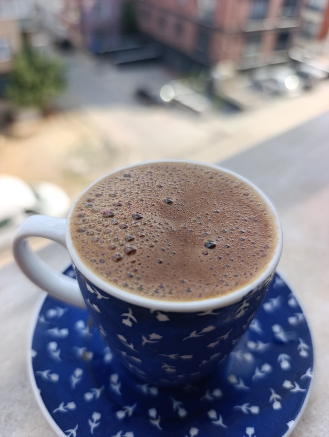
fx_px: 291
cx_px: 164
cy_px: 218
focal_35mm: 23
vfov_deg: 73.8
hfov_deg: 59.0
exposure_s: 1/221
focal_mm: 6.14
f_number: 1.6
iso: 50
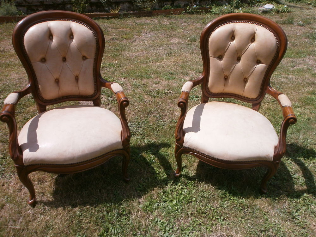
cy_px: 118
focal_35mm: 27
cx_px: 158
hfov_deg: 65.3
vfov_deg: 51.4
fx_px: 246
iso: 100
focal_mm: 4.8
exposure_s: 1/1600
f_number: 2.9
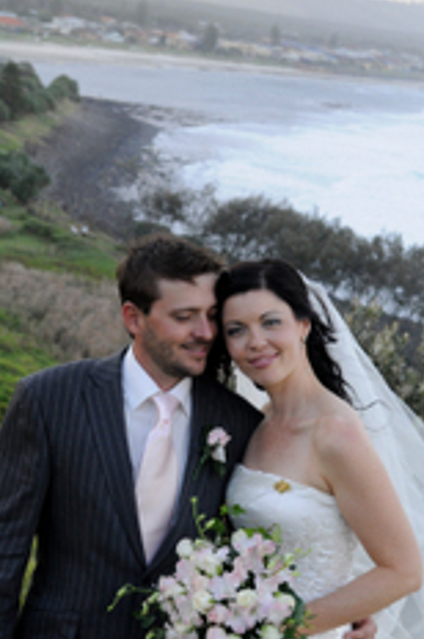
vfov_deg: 16.3
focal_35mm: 125
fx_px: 2213
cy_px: 478
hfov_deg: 10.9
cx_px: 249
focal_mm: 45
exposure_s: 1/200
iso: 500
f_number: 7.1
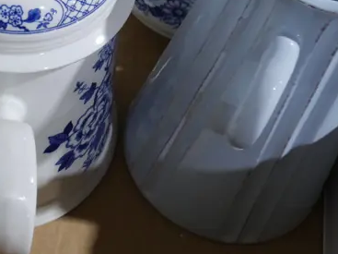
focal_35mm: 95
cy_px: 24
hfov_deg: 19.5
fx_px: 927
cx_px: -61
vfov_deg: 15.4
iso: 1250
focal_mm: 17
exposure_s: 1/60
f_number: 4.5
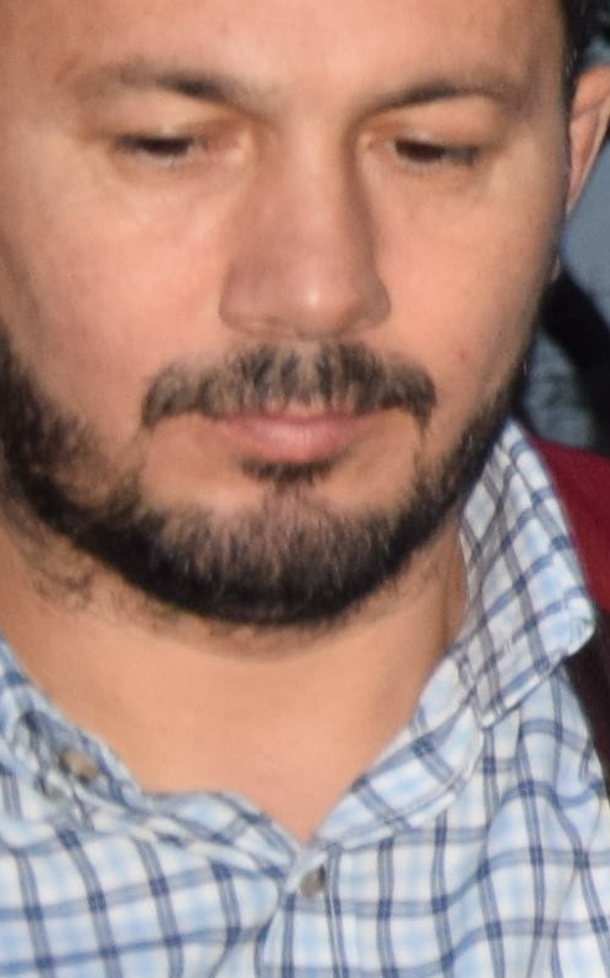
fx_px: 10518
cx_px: 3452
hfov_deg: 3.0
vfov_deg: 5.3
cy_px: -579
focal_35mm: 395
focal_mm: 34
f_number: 4.2
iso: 320
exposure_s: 1/80
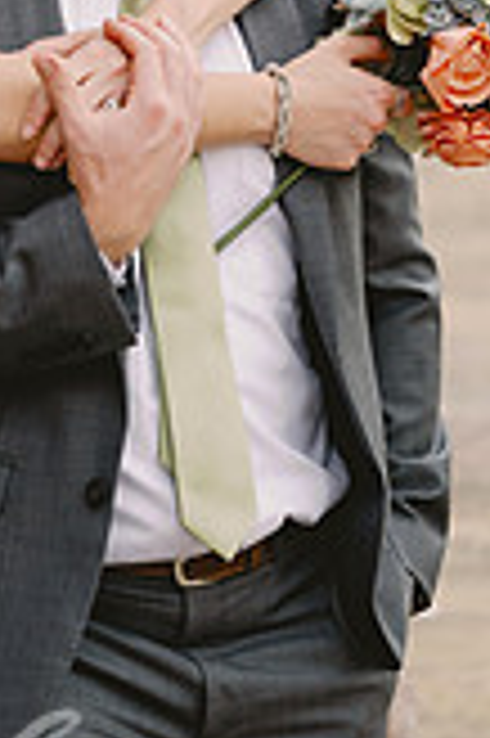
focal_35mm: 192
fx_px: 3928
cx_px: -54
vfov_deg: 10.6
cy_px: 14
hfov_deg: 7.1
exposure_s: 1/1600
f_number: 2.8
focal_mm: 70
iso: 400
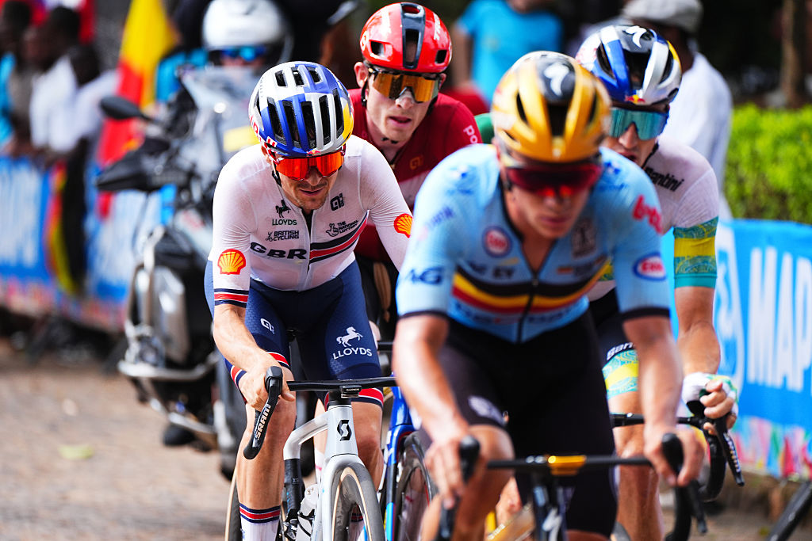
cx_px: 406
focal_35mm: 400
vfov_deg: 3.4
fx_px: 9023
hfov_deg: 5.2
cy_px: 270
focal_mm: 400
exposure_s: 1/1250
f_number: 5.6
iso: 1000
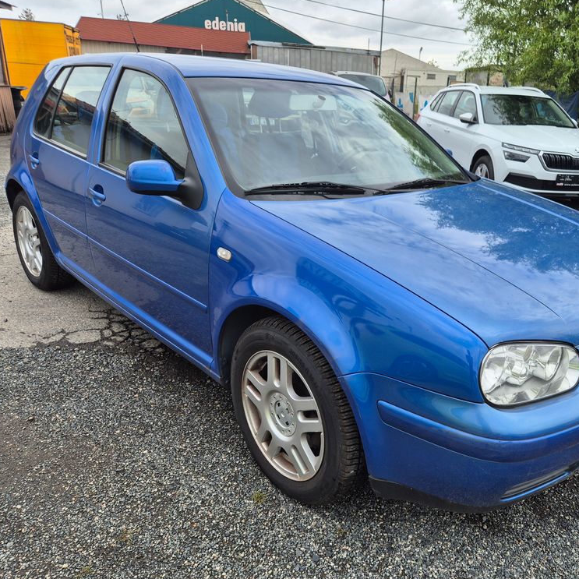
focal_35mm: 28
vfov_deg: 57.3
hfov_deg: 56.6
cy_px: 282
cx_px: 363
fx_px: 530
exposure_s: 1/728
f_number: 1.8
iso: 25
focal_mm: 5.4
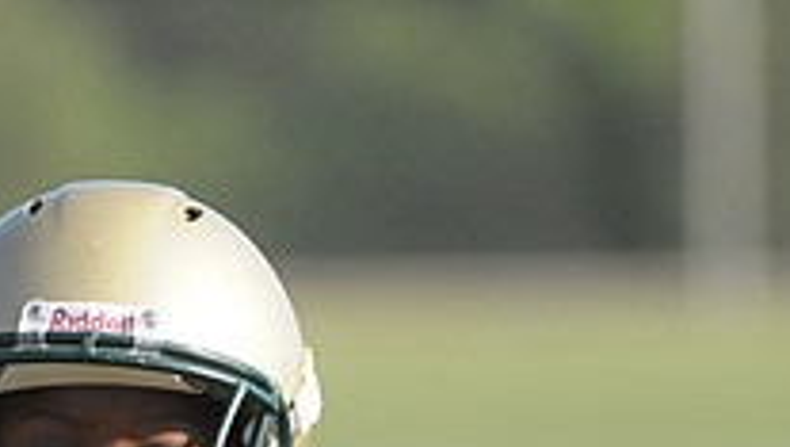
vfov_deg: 1.0
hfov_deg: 1.8
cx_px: 57
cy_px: 701
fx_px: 24852
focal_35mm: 1185
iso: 1600
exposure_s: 1/6400
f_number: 4
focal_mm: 270
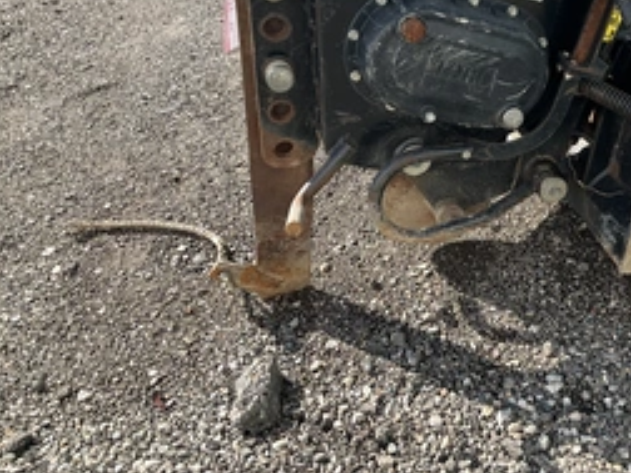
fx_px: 839
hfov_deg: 40.5
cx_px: 446
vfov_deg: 31.0
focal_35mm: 46
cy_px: 118
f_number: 1.8
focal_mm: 3
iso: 25
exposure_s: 1/683
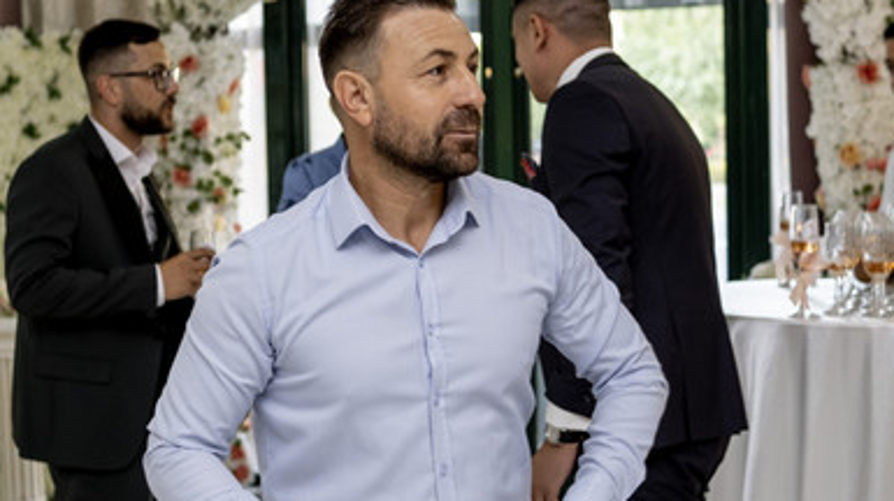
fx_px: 1445
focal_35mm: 61
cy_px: 208
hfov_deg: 34.4
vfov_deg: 19.7
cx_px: 425
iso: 640
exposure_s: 1/160
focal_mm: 23
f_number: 2
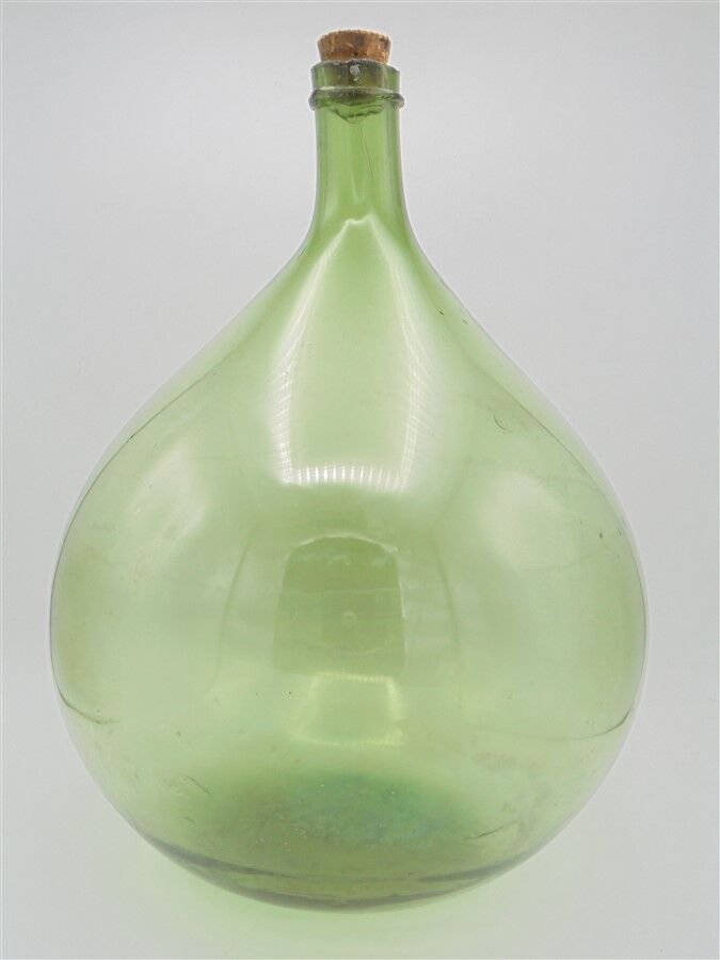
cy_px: 480
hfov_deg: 37.7
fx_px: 1054
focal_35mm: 38
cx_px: 360
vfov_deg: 49.0
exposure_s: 1/125
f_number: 4.2
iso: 100
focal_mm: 6.9
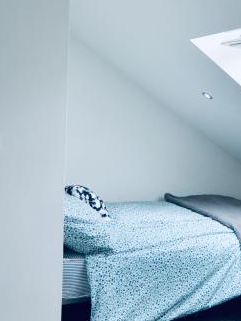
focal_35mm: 46
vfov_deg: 41.2
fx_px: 427
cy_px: 172
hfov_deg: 29.8
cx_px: 230
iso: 400
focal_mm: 10
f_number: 4.5
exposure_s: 1/80
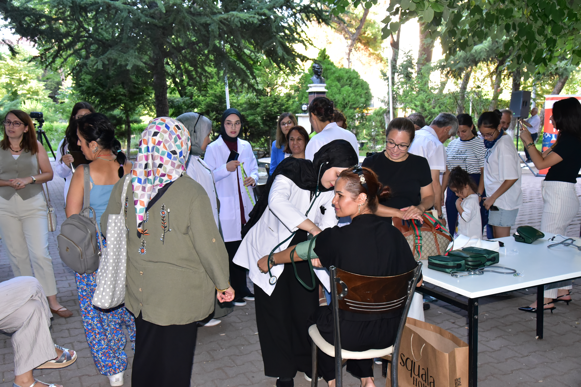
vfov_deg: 37.9
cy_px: 194
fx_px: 565
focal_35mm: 35
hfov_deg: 54.4
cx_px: 290
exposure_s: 1/200
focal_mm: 35
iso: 3200
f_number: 6.3
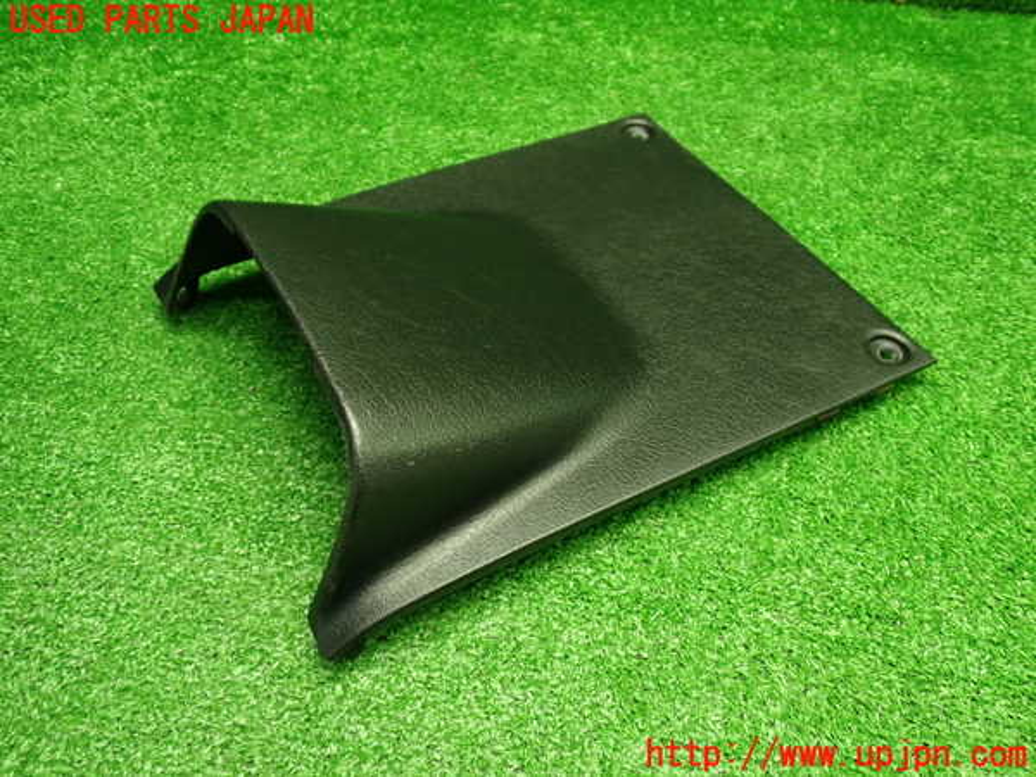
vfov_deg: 46.8
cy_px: 388
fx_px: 898
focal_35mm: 30
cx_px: 518
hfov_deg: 60.0
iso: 250
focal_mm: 5.4
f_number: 2.3
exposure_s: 1/30
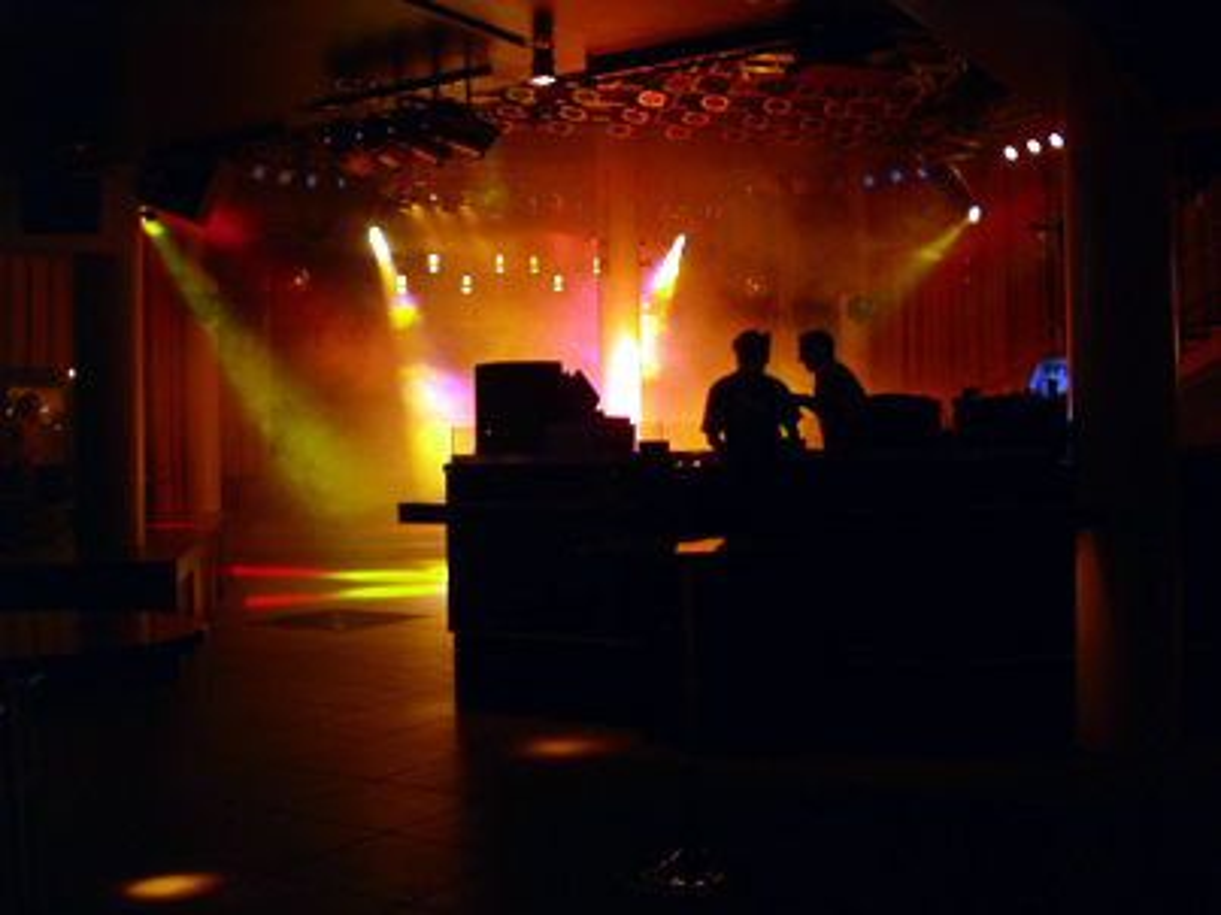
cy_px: 458
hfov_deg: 49.0
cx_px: 610
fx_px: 1340
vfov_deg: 37.7
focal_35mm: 38
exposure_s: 1/8
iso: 200
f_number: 2.8
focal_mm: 7.8
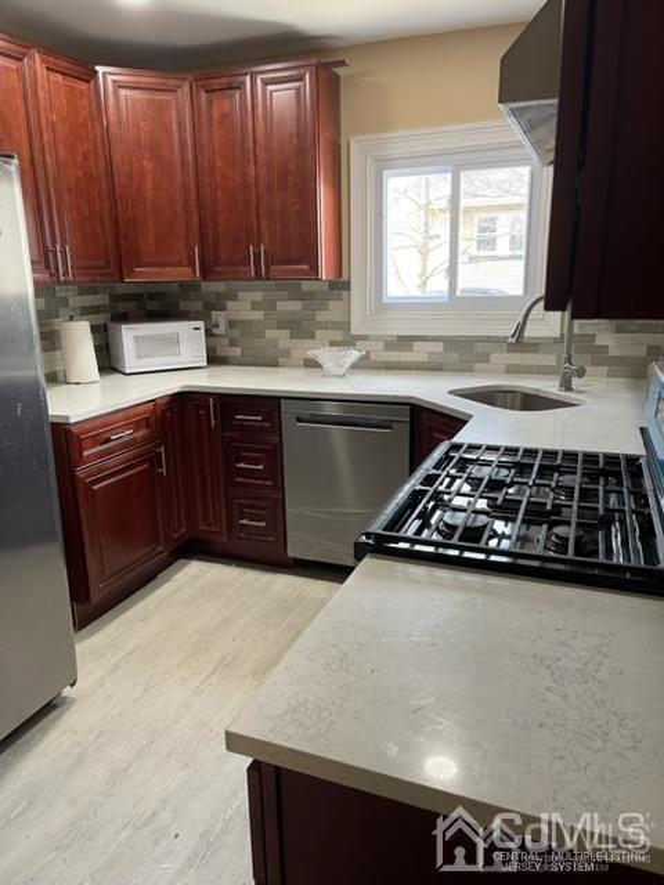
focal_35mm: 26
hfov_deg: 53.1
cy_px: 442
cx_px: 332
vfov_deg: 67.3
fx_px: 665
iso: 80
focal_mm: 5.1
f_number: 1.6
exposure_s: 1/60
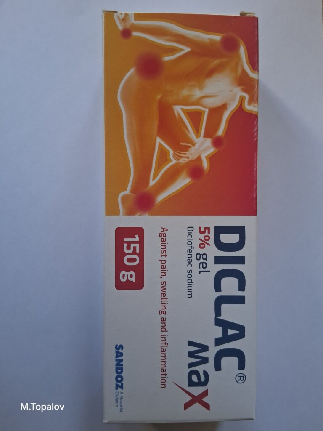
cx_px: 162
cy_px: 216
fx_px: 323
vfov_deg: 67.3
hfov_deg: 53.1
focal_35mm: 26
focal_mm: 3.98
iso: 250
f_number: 1.8
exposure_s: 1/120
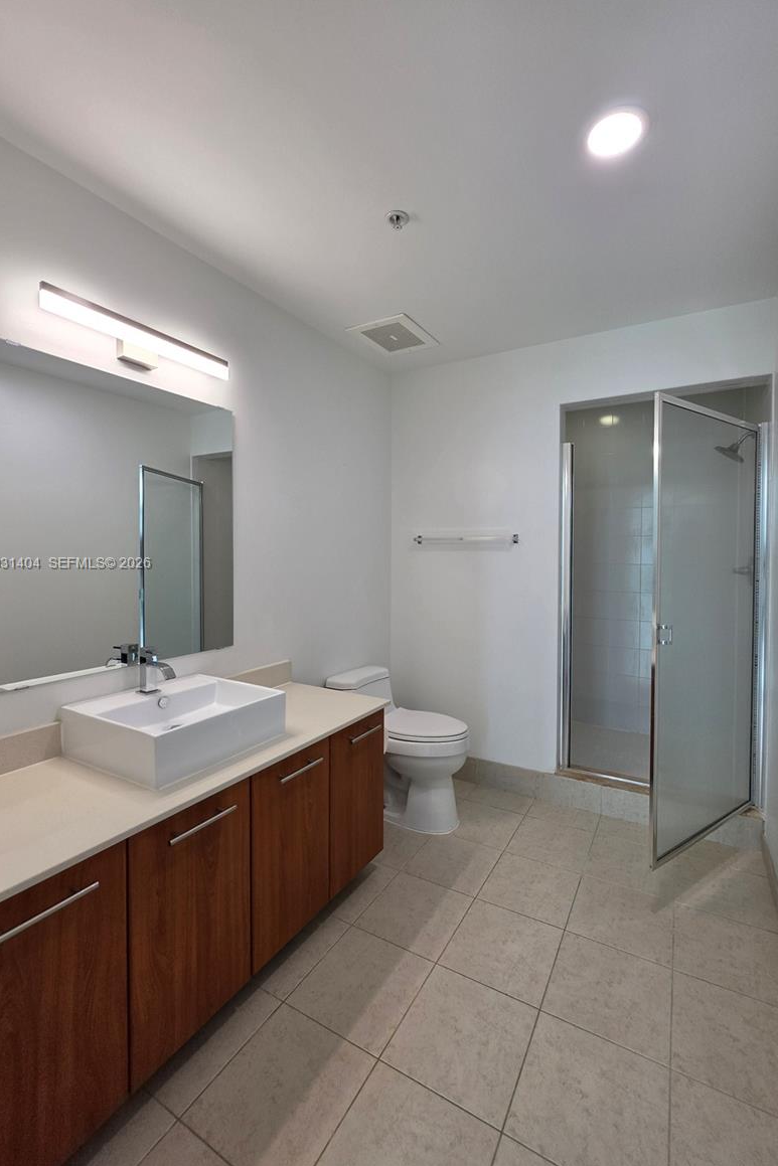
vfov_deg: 104.2
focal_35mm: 14
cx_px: 418
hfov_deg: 81.1
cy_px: 564
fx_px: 454
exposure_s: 1/120
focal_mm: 2.2
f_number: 1.9
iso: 50
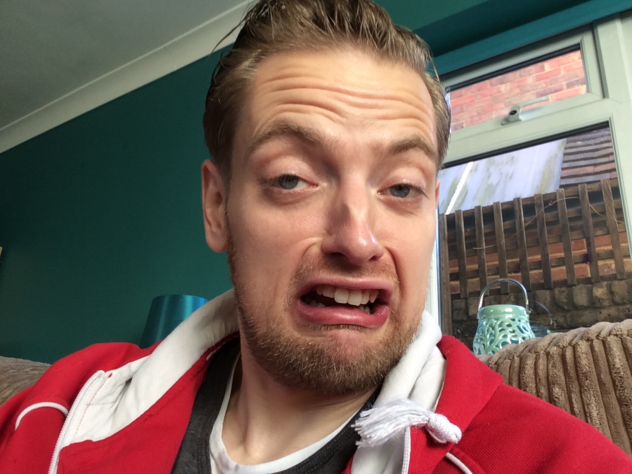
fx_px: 602
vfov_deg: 42.9
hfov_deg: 55.4
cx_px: 316
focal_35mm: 33
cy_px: 237
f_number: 2.4
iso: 50
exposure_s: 1/30
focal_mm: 2.15
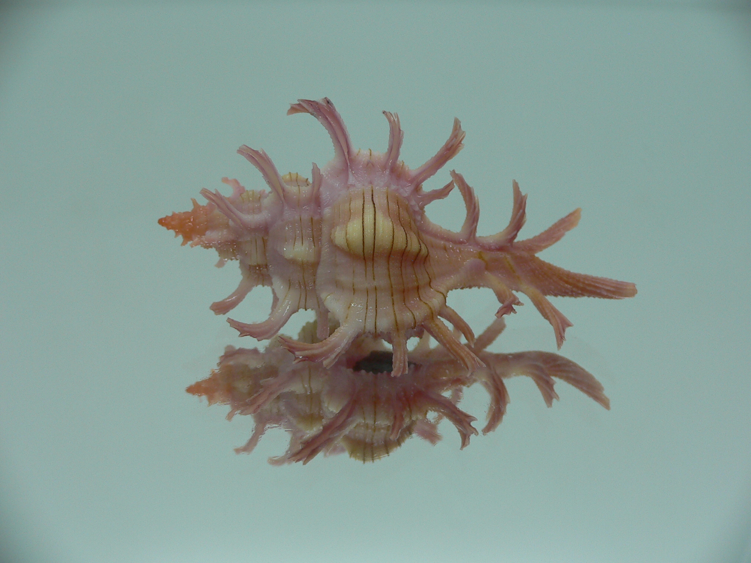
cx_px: 376
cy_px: 282
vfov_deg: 40.7
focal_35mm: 35
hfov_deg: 52.6
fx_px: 759
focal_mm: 4.6
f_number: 2.8
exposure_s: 1/60
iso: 80
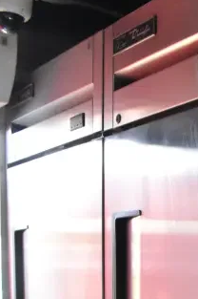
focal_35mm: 79
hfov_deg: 16.0
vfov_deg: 22.6
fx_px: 653
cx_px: 282
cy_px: 401
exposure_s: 1/250
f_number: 8
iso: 6400
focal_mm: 18
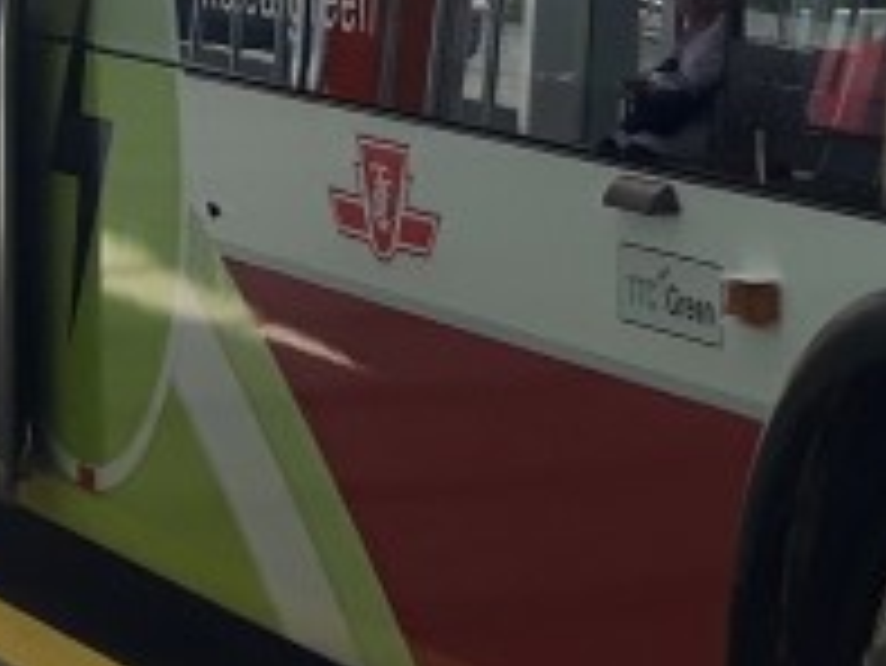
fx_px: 4123
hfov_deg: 11.4
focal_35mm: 161
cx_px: 1588
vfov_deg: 9.2
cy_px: 99
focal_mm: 3.7
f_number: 1.9
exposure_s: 1/382
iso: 40
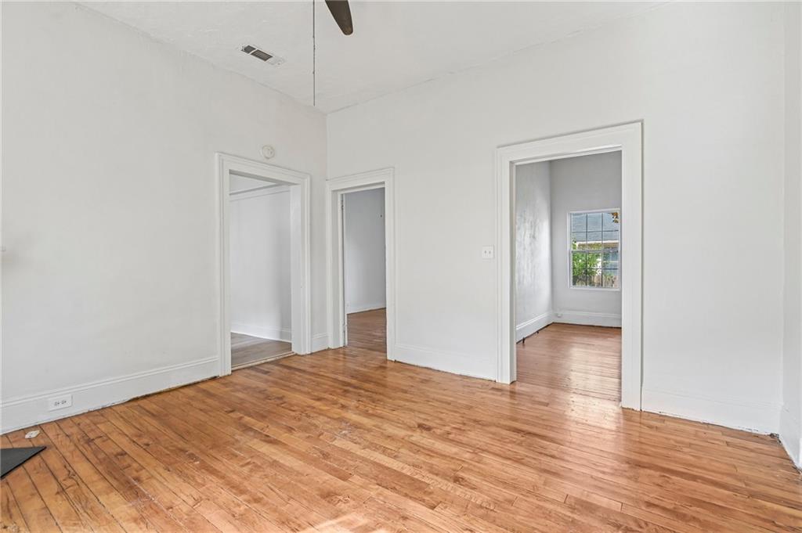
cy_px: 266
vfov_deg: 73.7
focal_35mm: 16
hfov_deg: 96.8
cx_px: 401
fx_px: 356
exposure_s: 1/15
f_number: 8
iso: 280
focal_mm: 16
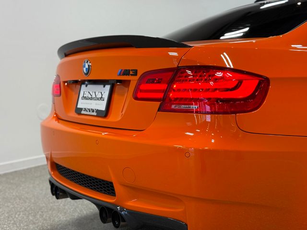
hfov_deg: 39.7
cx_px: 154
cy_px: 115
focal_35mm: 48
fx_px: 426
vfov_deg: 30.3
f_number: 1.78
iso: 50
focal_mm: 6.76
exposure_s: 1/224
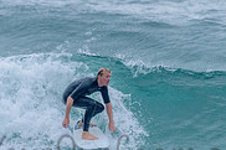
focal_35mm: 1956
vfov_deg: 0.7
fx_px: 12268
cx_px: 112
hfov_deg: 1.1
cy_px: 90
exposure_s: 1/2000
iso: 1800
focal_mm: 500
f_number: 5.6
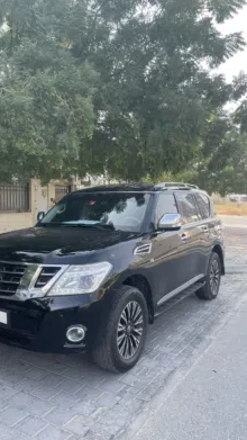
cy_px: 223
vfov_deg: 66.1
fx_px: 338
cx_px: 81
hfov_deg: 39.7
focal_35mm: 29
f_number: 1.6
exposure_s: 1/506
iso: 32
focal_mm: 4.2
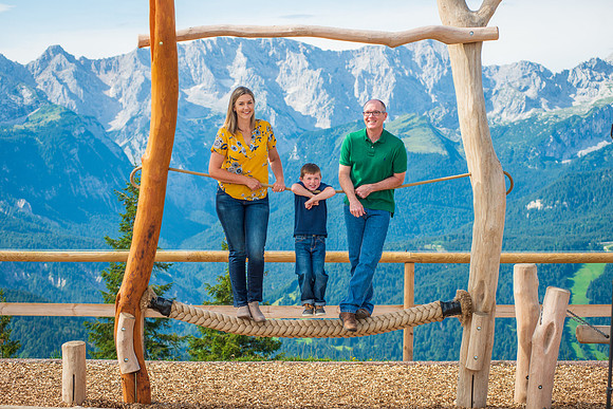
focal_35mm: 80
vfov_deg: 17.1
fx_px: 1362
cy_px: 204
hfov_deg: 25.4
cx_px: 306
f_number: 5.6
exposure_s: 1/640
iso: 100
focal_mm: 80
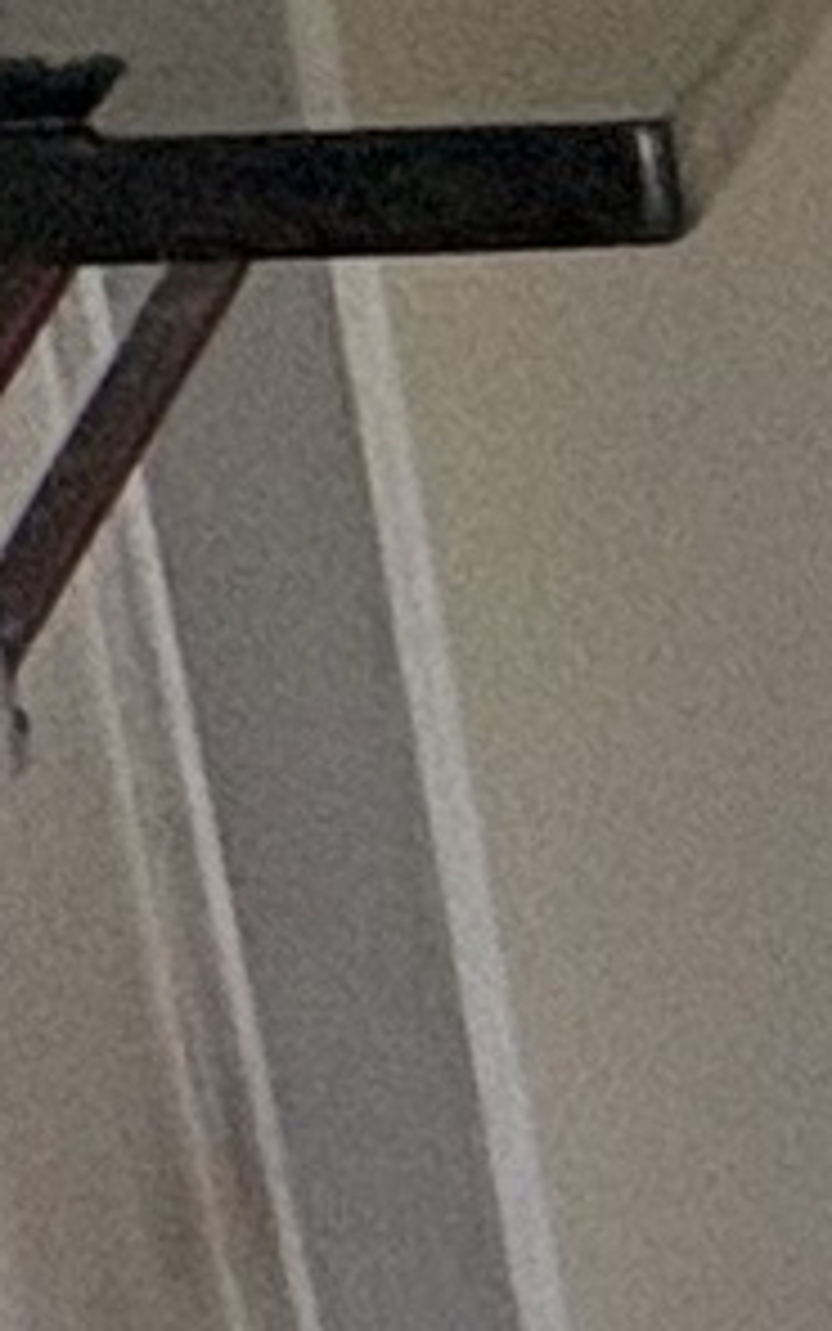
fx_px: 5587
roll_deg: +0.1
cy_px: 841
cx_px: 5266
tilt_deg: -10.8
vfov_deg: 13.6
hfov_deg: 4.9
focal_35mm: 154
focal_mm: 2.22
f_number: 2.2
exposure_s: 1/99
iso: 200
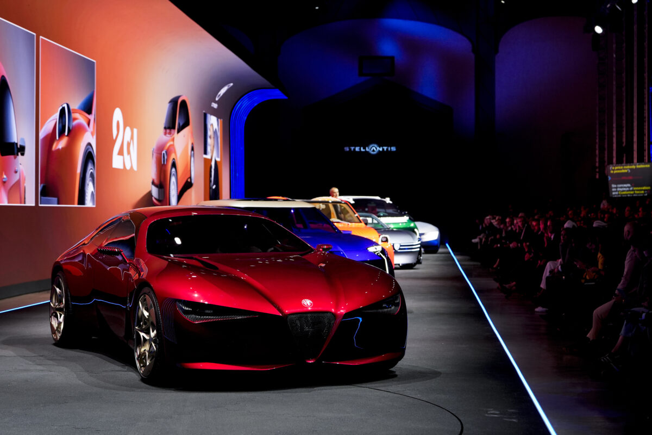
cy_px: 218
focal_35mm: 70
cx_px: 326
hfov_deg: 28.8
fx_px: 1268
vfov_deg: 19.5
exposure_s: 1/250
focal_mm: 70
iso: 1000
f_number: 4.5
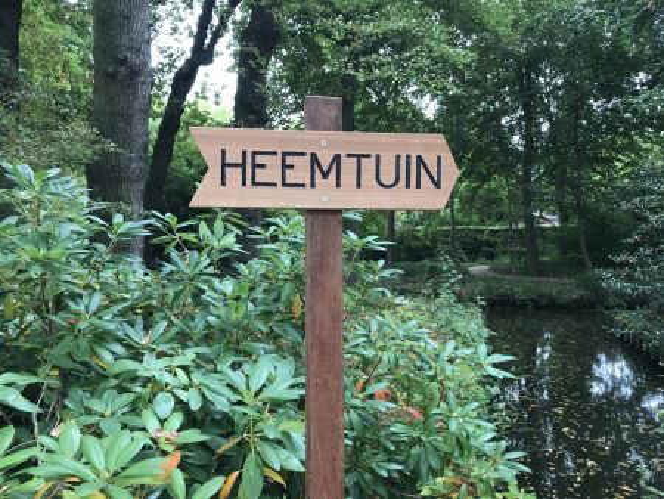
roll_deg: +1.5
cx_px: 332
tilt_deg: -0.2
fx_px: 537
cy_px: 250
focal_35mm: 28
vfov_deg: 49.8
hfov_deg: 63.4
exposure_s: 1/33
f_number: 1.8
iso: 20
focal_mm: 3.99
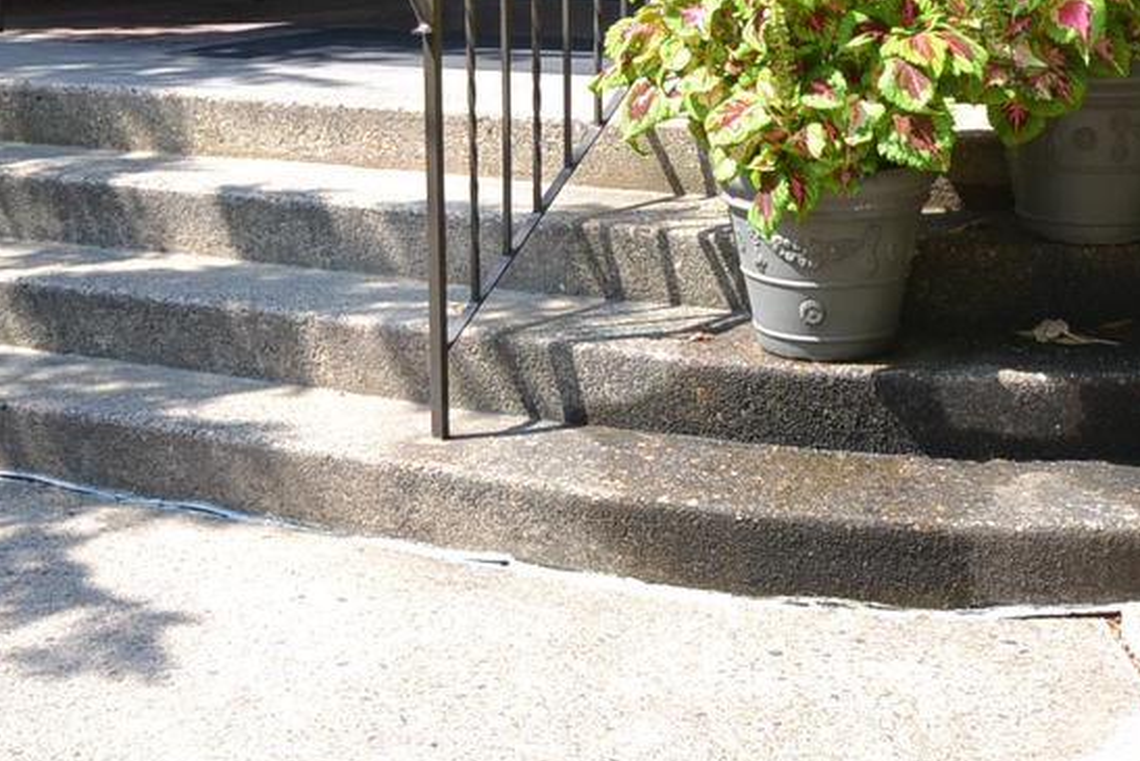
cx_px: 598
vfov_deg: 16.6
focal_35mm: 79
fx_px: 2502
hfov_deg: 25.7
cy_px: -156
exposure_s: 1/125
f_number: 5.6
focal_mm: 20
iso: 160
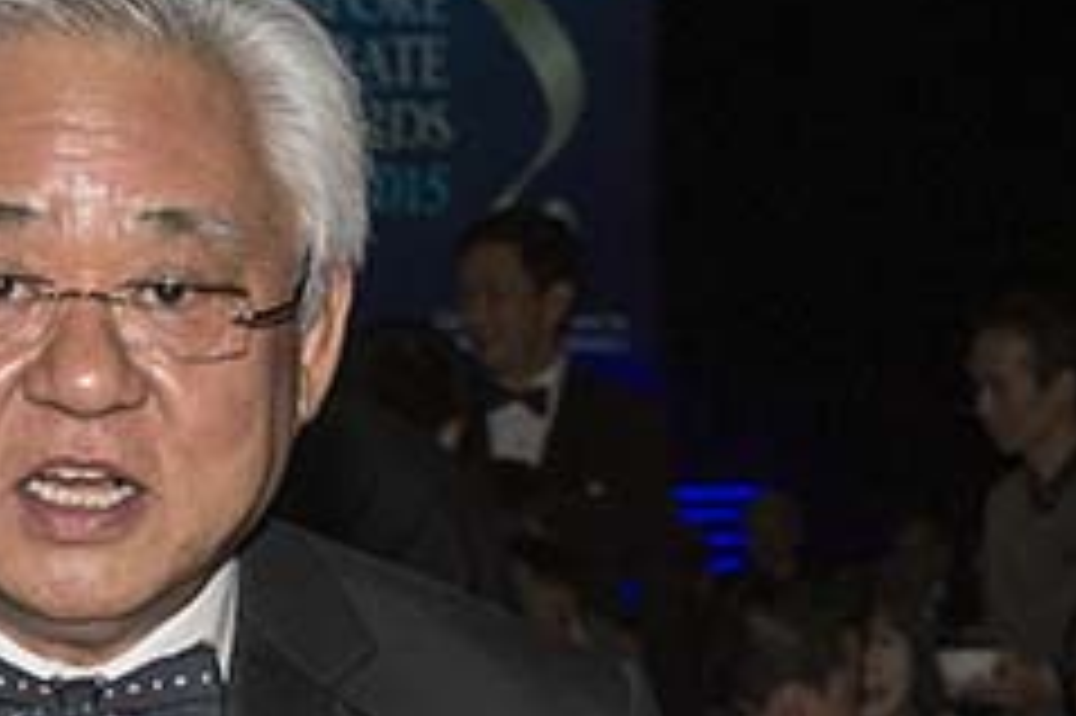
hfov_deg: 10.5
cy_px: 939
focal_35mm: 193
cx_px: -198
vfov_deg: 7.0
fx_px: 5764
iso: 400
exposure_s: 1/60
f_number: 8
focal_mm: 48
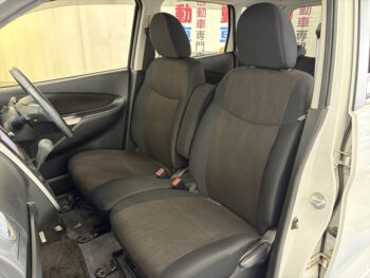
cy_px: 139
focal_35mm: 26
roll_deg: +0.4
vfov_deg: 53.1
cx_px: 185
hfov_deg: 67.3
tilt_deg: -19.3
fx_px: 278
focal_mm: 5.96
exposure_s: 1/33
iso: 500
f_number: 1.6
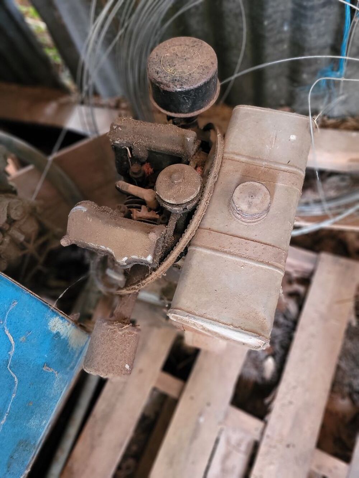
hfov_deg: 53.1
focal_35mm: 26
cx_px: 180
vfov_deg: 67.3
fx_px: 359
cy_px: 239
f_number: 1.8
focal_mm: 5.4
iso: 400
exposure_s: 1/20
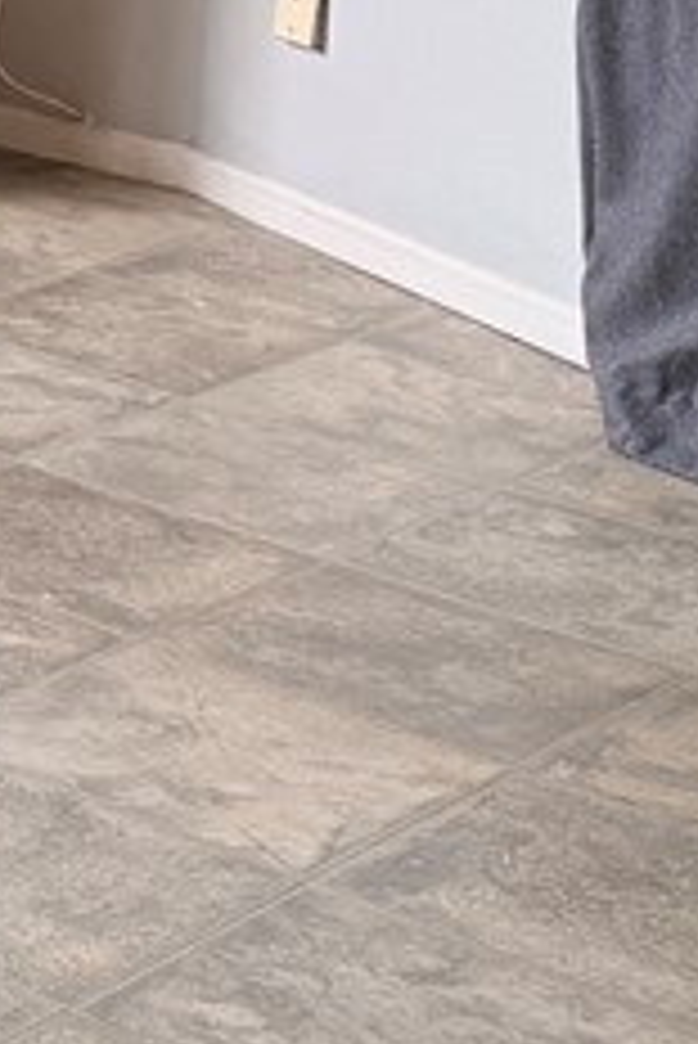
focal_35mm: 110
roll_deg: +1.6
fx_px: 3194
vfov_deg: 17.5
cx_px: -1432
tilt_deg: -7.8
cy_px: -297
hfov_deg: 9.5
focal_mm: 6.76
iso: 80
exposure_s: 1/117
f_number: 1.78
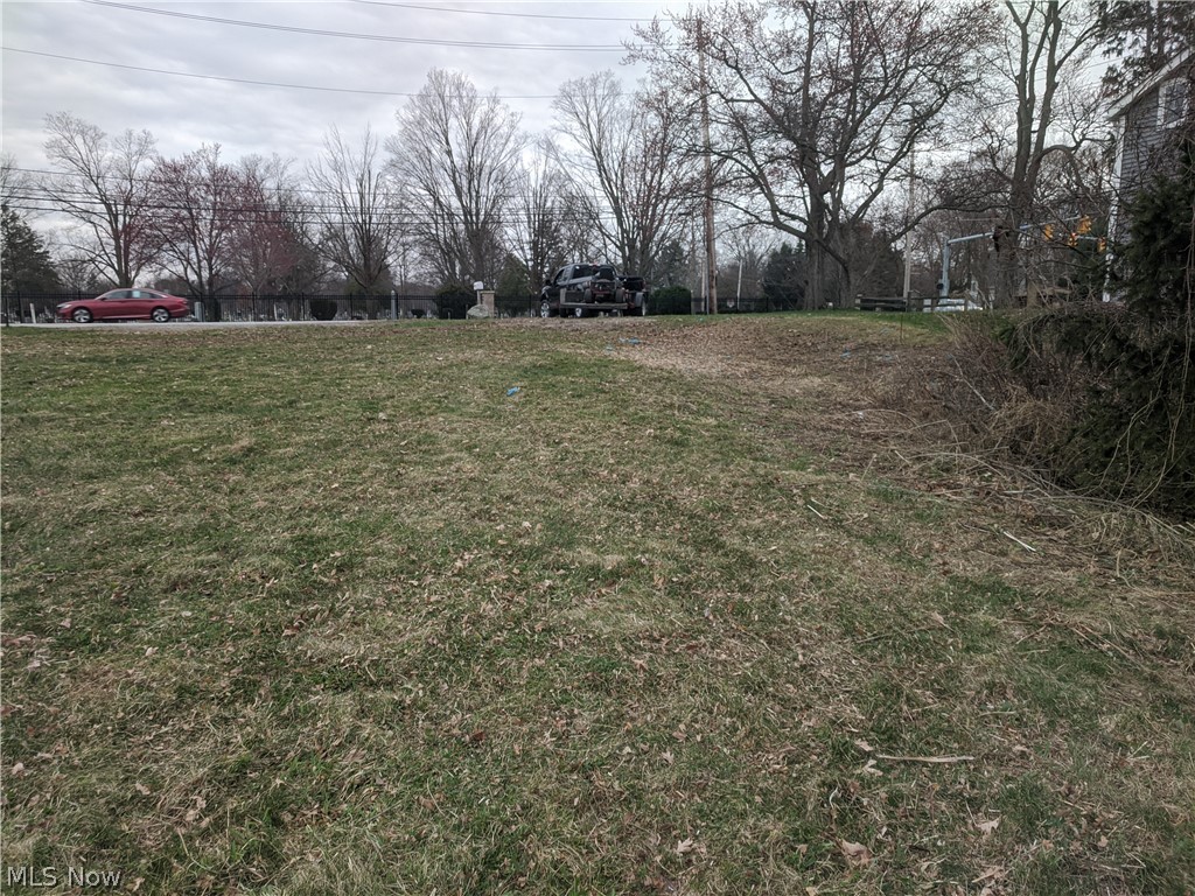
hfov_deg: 67.3
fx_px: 898
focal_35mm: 26
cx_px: 598
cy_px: 448
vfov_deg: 53.1
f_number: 2
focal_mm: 4.67
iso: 43
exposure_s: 1/160
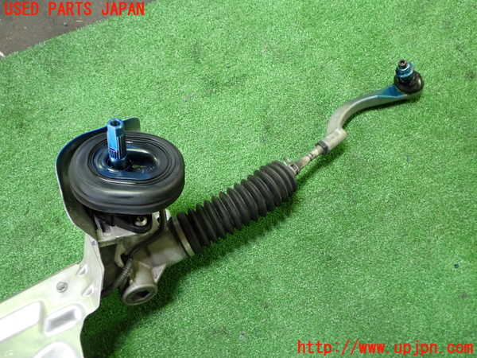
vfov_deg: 46.8
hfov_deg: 60.0
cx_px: 238
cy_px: 179
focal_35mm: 30
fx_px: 413
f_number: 2.3
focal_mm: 5.4
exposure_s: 1/30
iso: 400
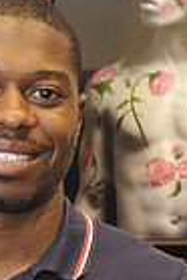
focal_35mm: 175
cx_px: 22
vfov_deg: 11.7
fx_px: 1360
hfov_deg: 7.8
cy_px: 171
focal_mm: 42
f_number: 5.6
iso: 1600
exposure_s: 1/200
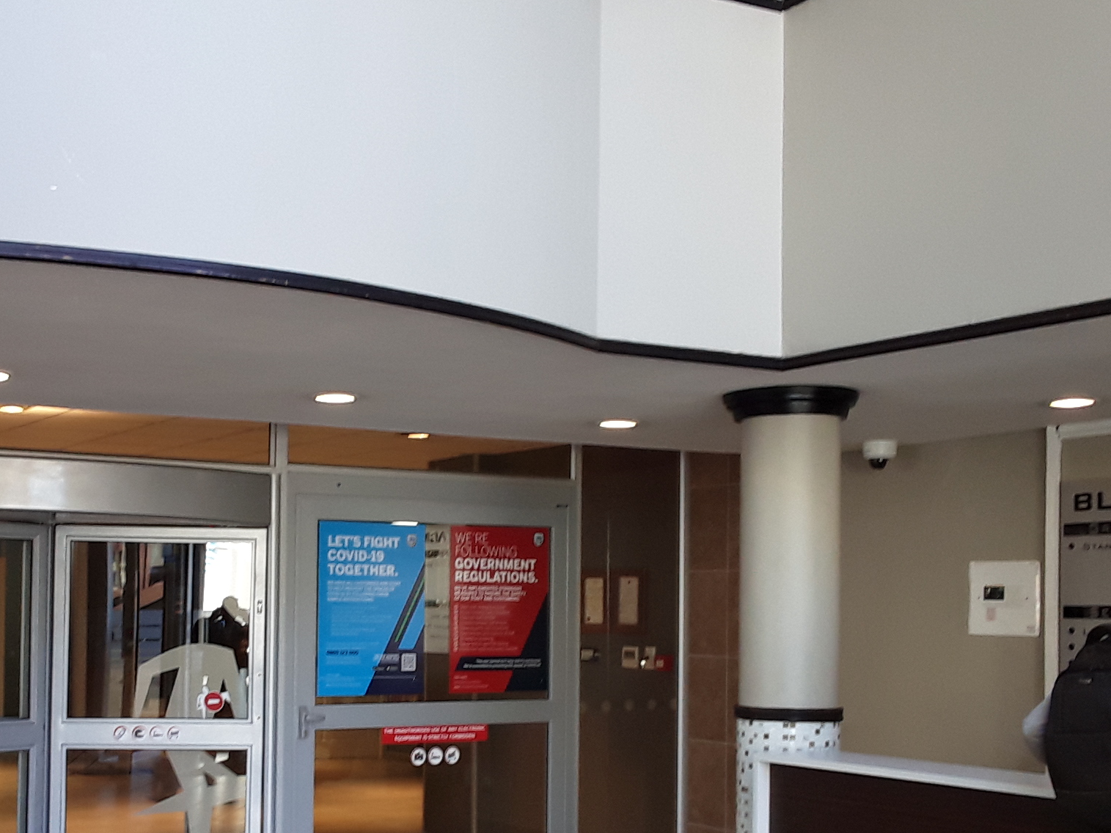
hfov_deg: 37.0
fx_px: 1637
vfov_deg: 28.4
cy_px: 548
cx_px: 355
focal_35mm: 51
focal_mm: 2.2
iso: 50
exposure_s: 1/50
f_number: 1.9
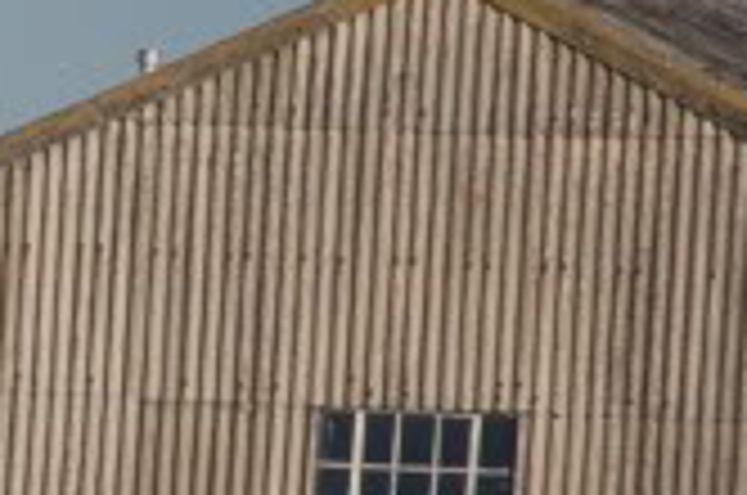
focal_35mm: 1848
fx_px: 38272
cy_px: 1413
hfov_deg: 1.1
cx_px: -1348
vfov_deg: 0.7
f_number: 5.6
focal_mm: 200
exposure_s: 1/2000
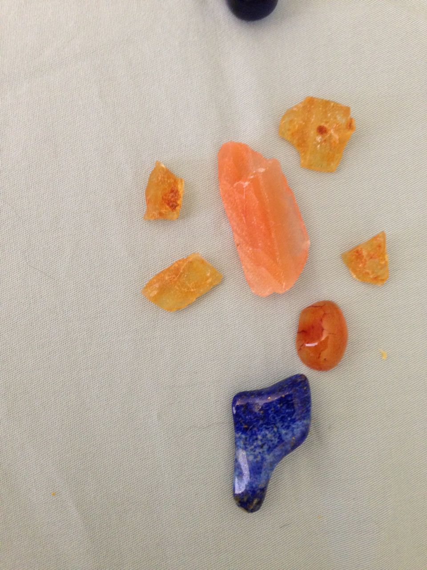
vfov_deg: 55.4
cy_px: 285
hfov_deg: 42.9
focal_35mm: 33
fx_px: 543
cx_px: 214
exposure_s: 1/20
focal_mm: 4.13
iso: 250
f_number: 2.4
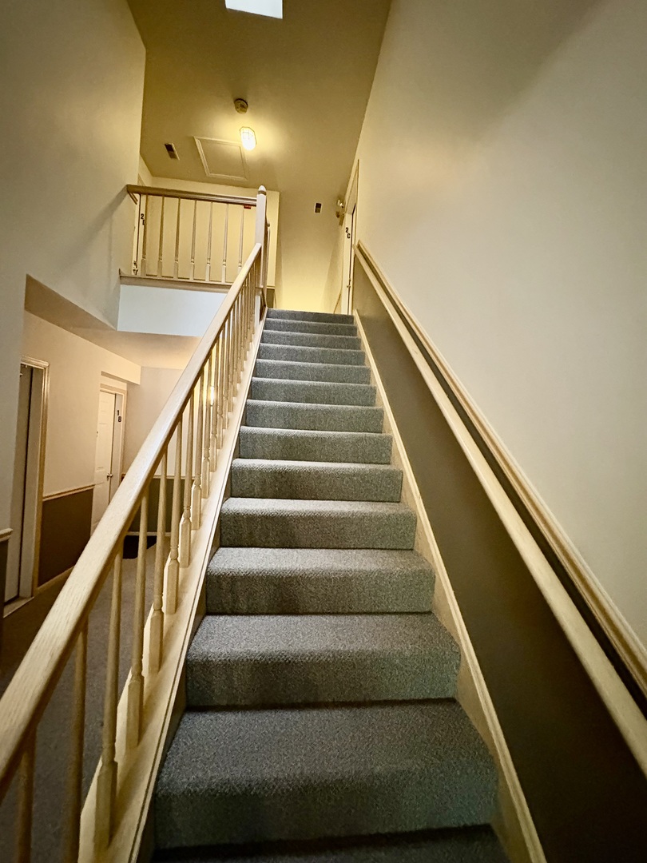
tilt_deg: +1.3
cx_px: 324
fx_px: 349
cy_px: 432
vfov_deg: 102.1
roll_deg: -2.3
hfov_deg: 85.7
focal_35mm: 14
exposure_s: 1/30
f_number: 2.2
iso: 1600
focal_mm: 2.22
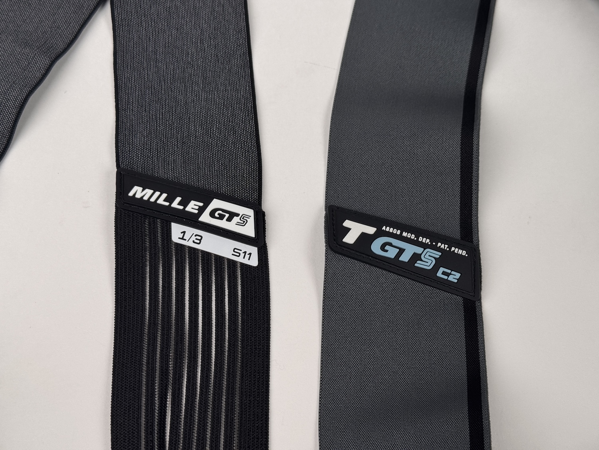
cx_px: 300
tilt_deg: -68.0
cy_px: 225
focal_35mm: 48
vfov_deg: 30.3
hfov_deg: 39.7
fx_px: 831
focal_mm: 6.76
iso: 64
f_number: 1.78
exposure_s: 1/503
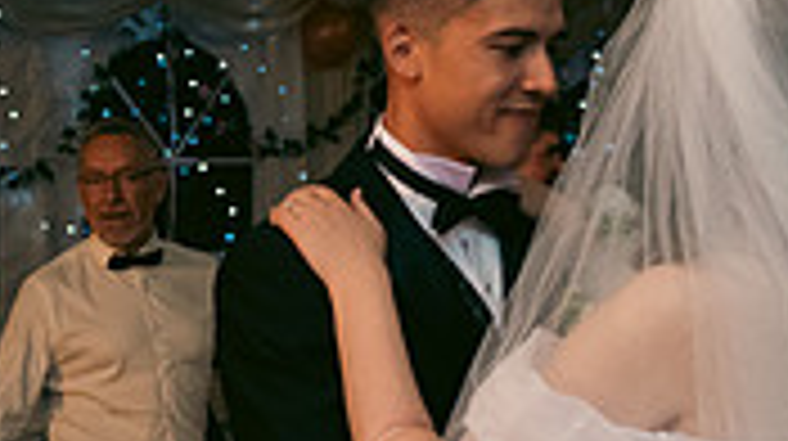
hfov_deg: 16.3
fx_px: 2755
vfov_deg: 9.1
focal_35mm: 132
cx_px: 396
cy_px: 367
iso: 800
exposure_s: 1/160
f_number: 3.5
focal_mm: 38
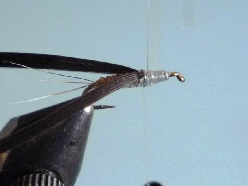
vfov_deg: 46.8
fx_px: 215
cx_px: 124
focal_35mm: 30
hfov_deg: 60.0
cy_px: 93
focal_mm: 5.2
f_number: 3.3
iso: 400
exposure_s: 1/25
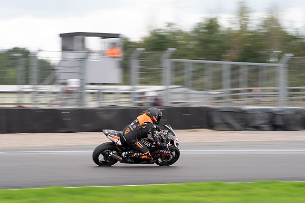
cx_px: 131
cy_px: 95
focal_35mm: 194
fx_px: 1646
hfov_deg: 10.6
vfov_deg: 7.1
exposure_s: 1/125
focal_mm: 169
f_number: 9
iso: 320
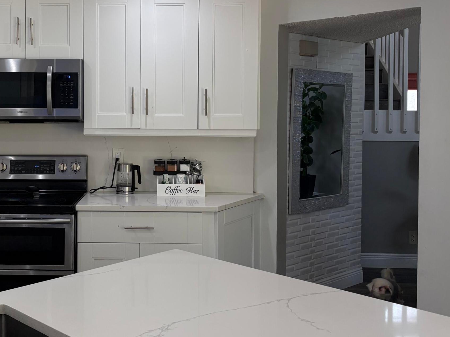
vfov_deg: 32.7
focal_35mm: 44
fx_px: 572
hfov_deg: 42.1
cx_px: 136
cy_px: 119
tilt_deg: -0.7
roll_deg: +0.1
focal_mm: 5.96
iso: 125
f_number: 1.6
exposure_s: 1/218
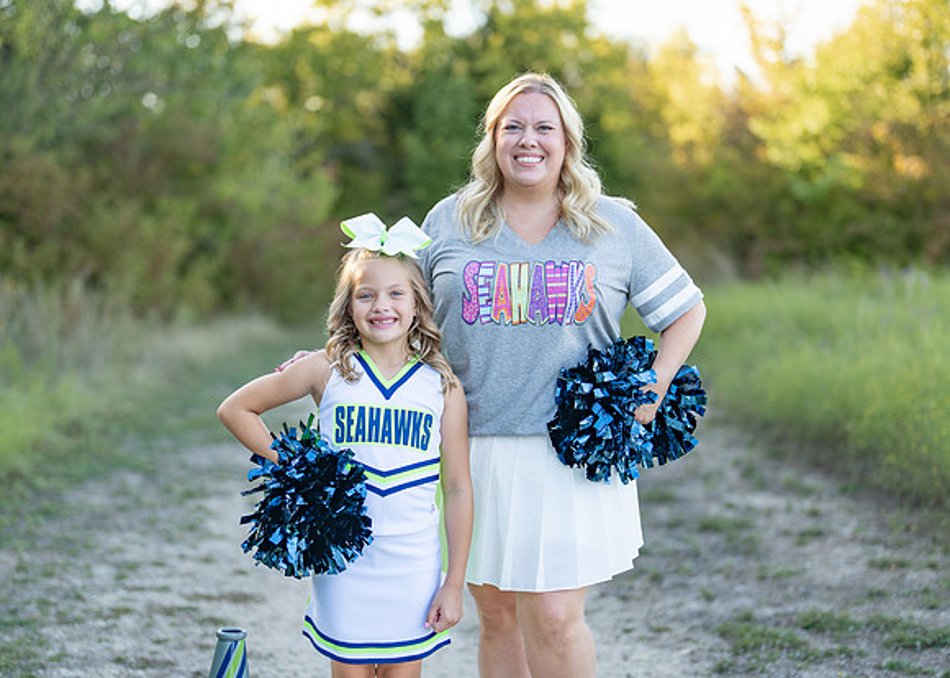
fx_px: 1668
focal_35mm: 62
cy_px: 365
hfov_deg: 31.8
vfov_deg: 23.0
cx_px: 465
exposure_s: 1/800
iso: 100
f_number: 1.2
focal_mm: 50
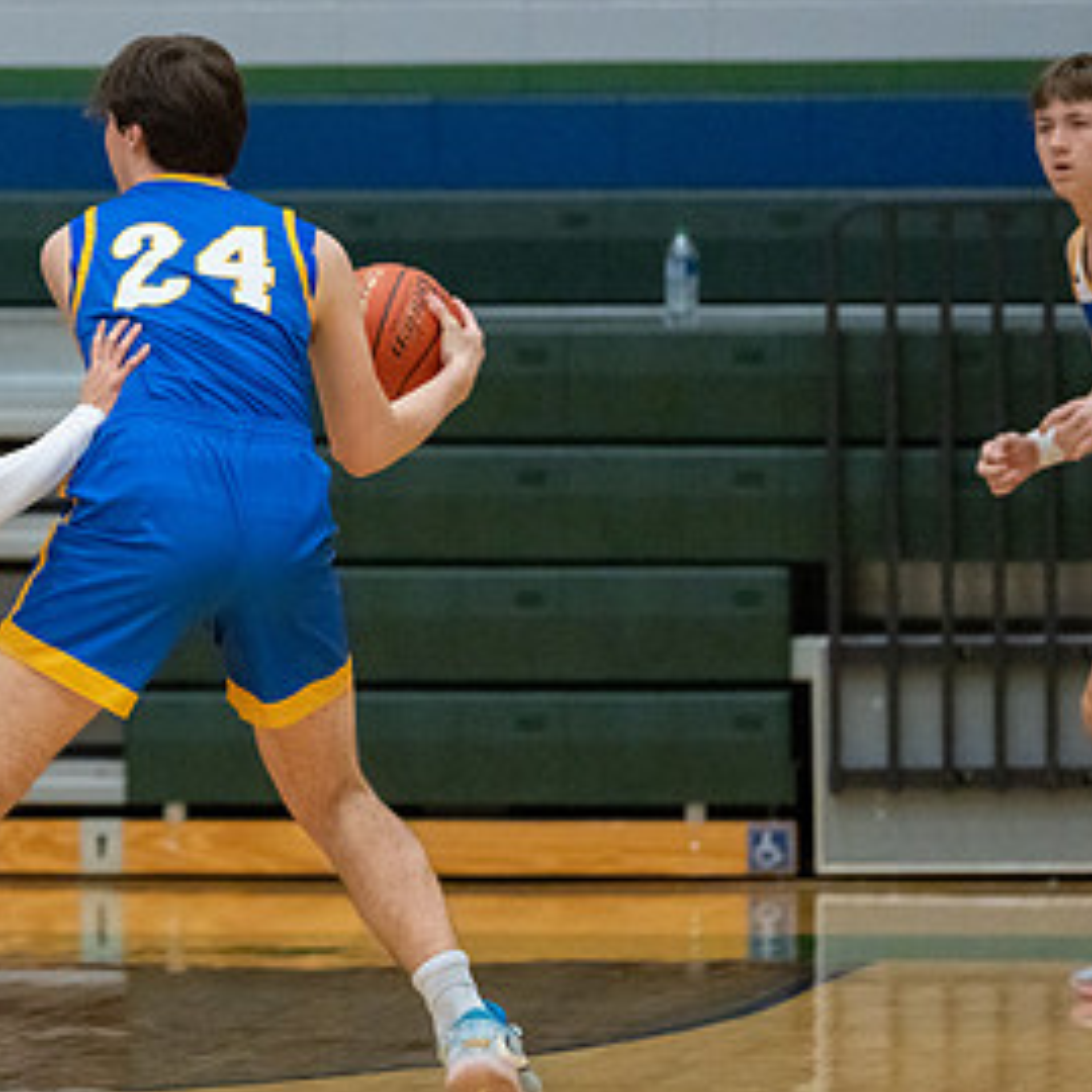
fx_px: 14990
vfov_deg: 4.2
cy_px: 417
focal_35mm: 420
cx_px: -115
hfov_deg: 4.2
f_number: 2.8
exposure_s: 1/1000
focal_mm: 200
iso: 5000
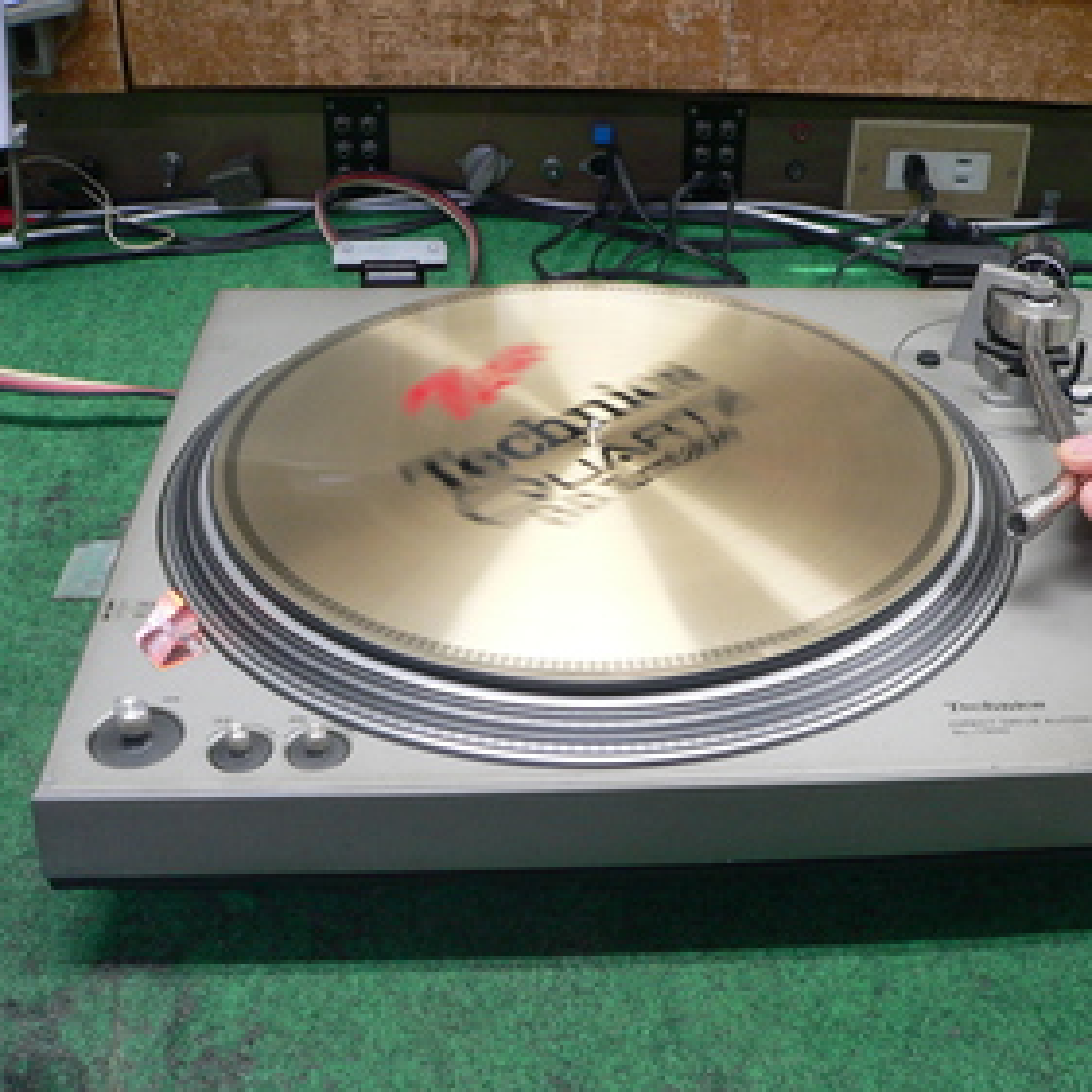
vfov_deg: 39.2
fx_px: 1535
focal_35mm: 43
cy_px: 550
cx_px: 719
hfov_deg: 38.8
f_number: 2.8
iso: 200
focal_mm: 6
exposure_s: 1/15
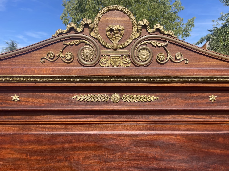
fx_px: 165
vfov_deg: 54.9
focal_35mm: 25
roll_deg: +0.4
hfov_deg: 69.4
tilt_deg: -3.0
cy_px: 86
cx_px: 114
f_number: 1.6
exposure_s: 1/1976
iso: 32
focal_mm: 5.1
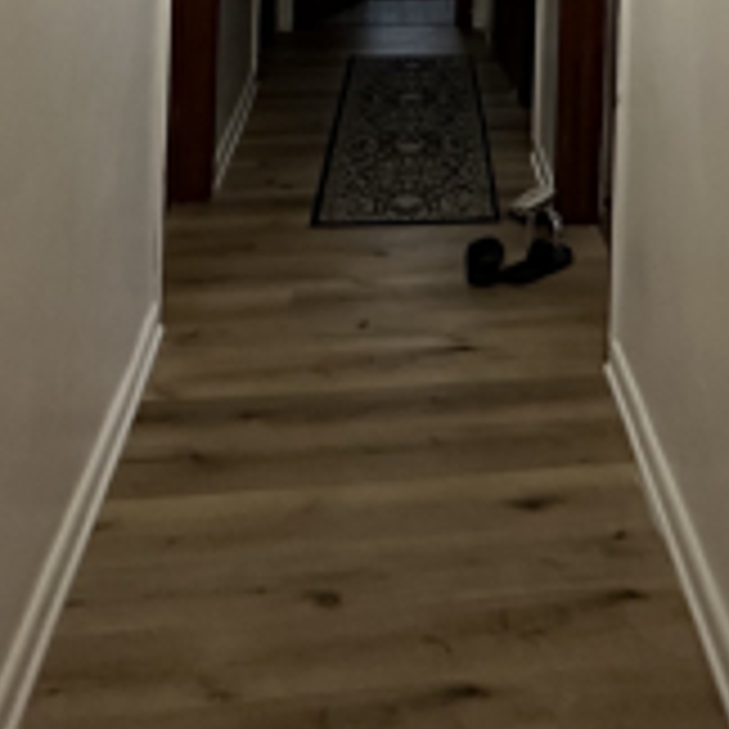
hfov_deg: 32.5
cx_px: 583
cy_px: -243
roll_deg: -2.2
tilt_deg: +0.9
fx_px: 1215
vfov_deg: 27.3
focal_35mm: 51
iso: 400
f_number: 2.2
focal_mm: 2.22
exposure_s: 1/60
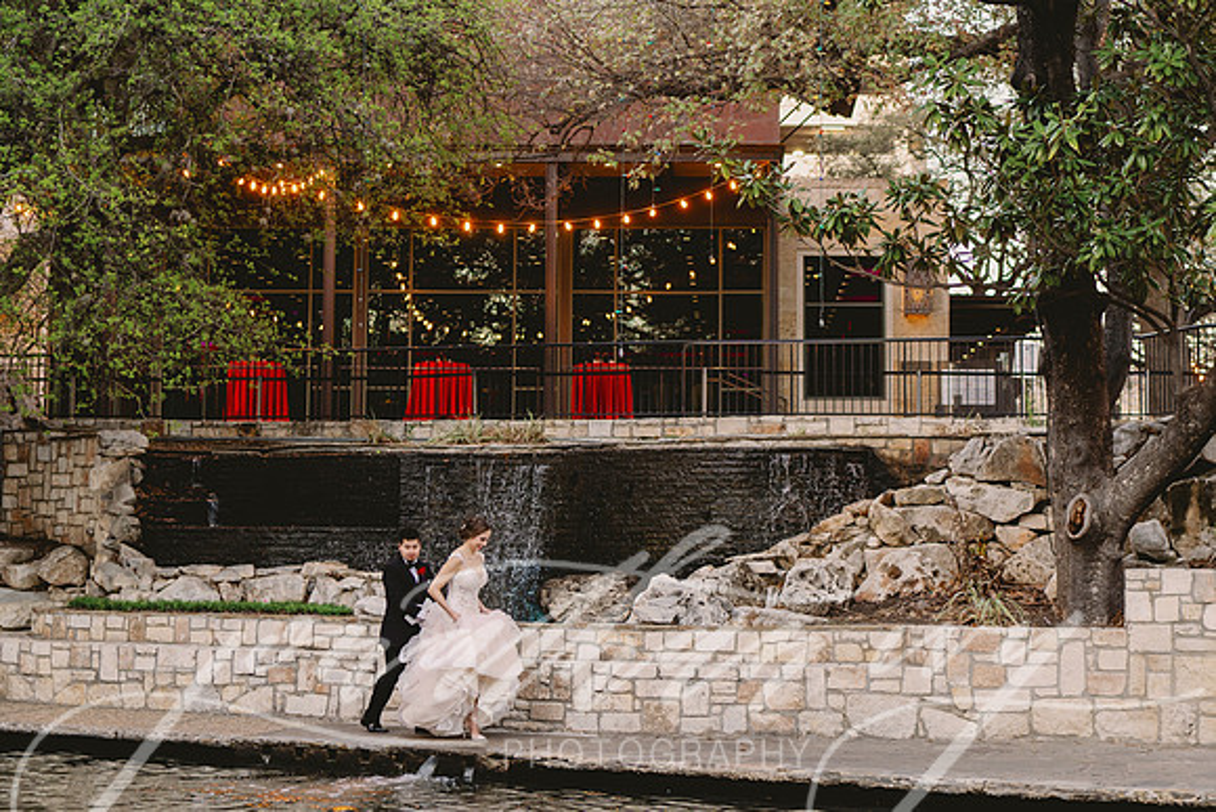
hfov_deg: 35.2
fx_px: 1916
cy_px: 369
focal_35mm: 57
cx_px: 663
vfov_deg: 23.9
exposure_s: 1/125
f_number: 2
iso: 320
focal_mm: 35
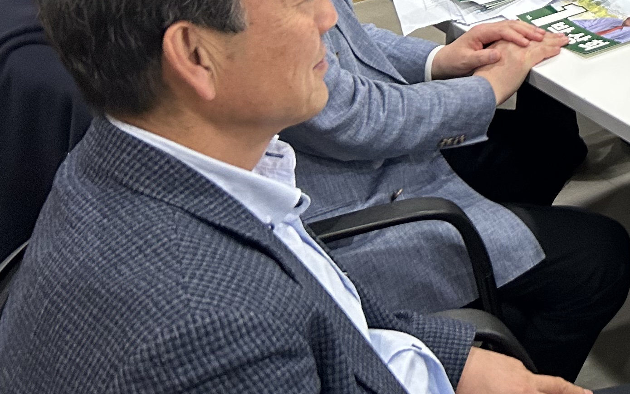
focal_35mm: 80
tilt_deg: -13.6
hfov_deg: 22.0
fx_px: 1374
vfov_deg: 15.2
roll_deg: +0.1
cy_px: -182
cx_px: 907
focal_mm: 5.7
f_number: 1.5
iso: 200
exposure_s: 1/60
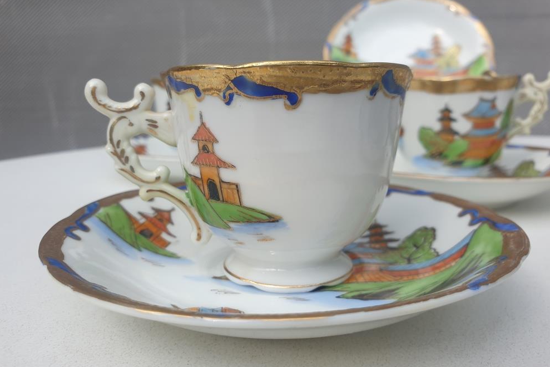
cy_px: 185
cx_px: 275
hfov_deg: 65.5
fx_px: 428
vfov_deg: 46.4
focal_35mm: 28
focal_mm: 4.3
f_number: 2.4
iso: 50
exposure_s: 1/580
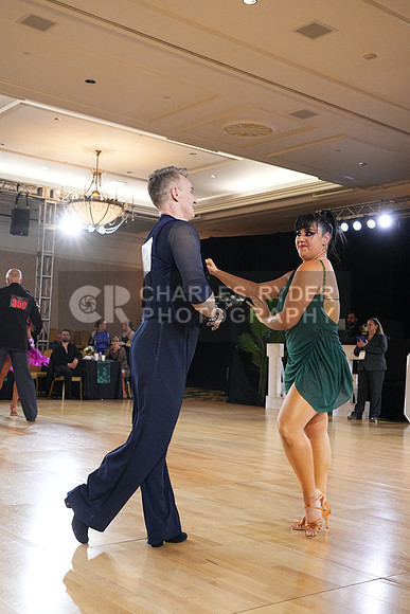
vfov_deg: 48.4
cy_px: 307
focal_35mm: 40
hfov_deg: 33.4
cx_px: 205
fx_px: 683
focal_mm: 40
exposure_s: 1/200
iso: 5000
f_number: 6.3
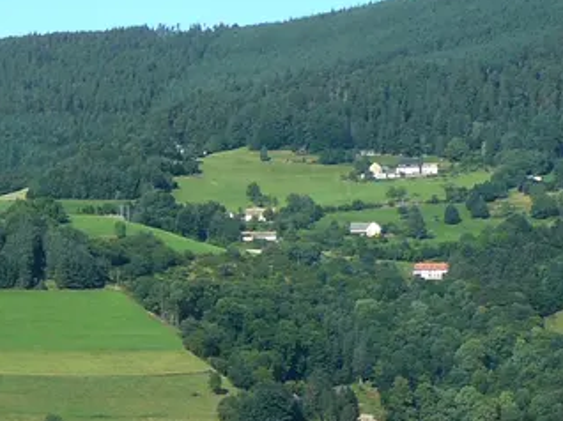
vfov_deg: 10.2
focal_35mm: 145
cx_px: -497
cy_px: 384
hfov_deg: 12.3
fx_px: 2357
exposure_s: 1/500
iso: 100
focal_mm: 6
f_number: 4
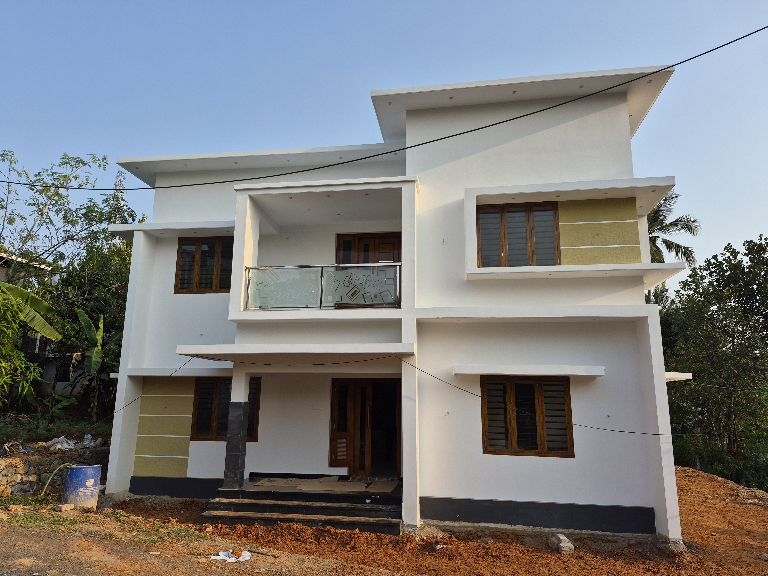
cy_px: 288
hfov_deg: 73.9
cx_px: 384
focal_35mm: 23
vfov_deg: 58.9
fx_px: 510
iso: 80
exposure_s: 1/3008
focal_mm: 5.4
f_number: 1.8
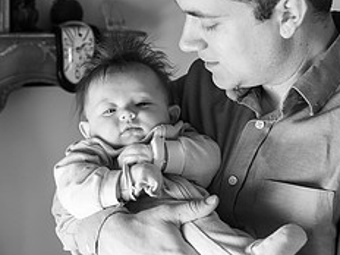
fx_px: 825
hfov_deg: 23.2
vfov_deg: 17.6
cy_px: 122
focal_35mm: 84
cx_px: 129
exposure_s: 1/200
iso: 1600
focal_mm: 35
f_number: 3.2
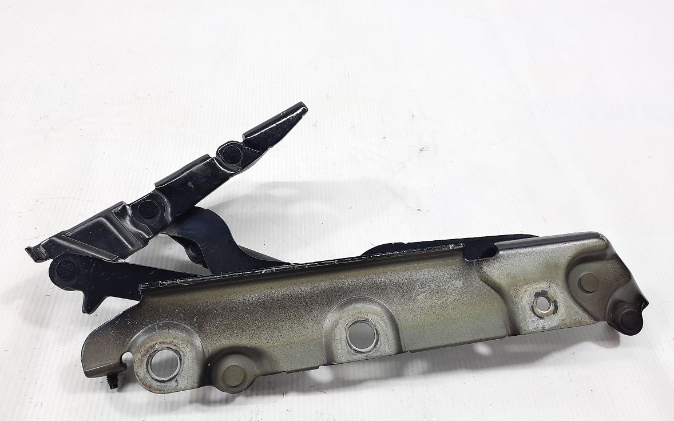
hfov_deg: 68.4
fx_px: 496
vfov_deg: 45.9
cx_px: 335
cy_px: 236
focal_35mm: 27
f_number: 2
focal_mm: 4.6
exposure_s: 1/50
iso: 50
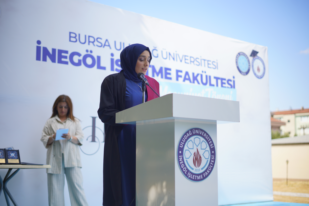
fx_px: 429
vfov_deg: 27.0
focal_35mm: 50
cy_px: 103
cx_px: 154
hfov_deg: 39.6
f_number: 1.8
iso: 100
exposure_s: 1/1600
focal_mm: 50
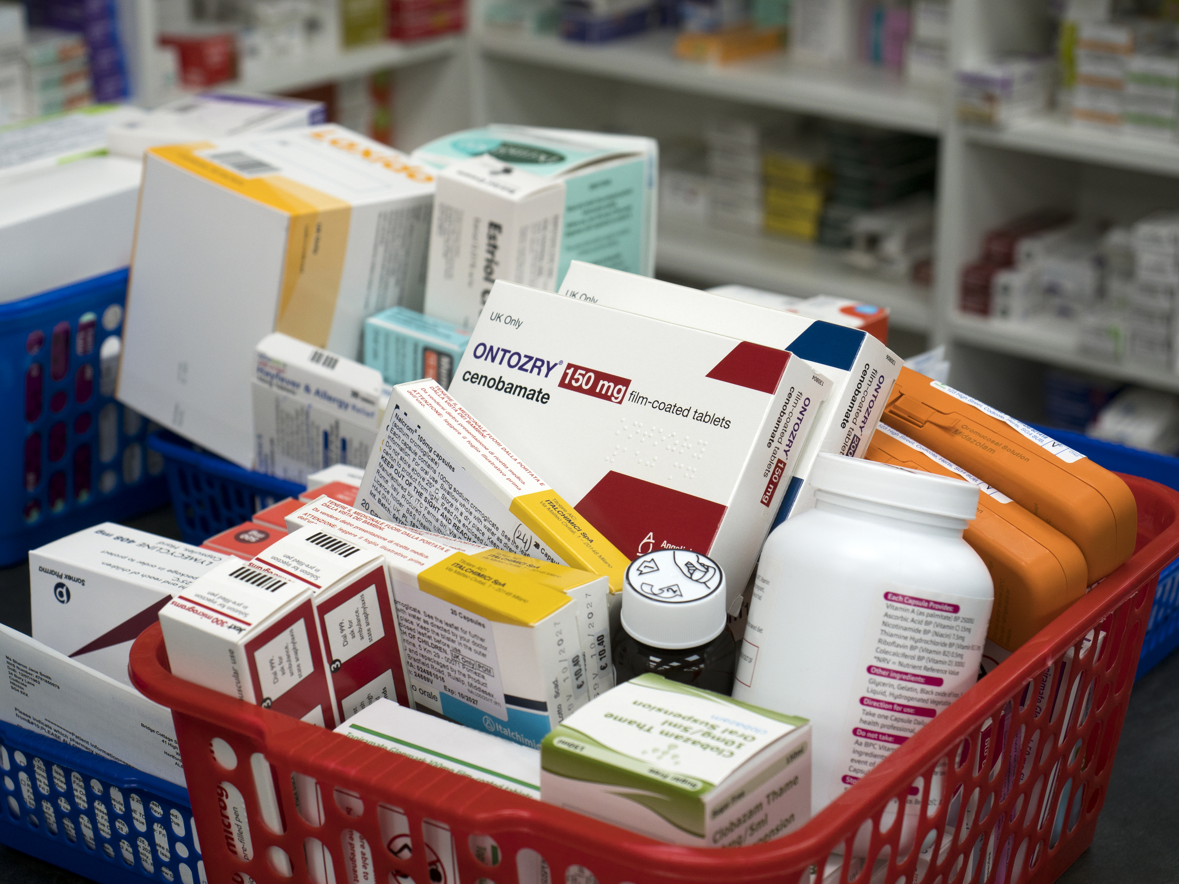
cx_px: 590
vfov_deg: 20.4
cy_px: 442
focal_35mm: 72
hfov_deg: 27.0
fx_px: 2452
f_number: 4
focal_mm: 35
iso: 400
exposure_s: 1/250
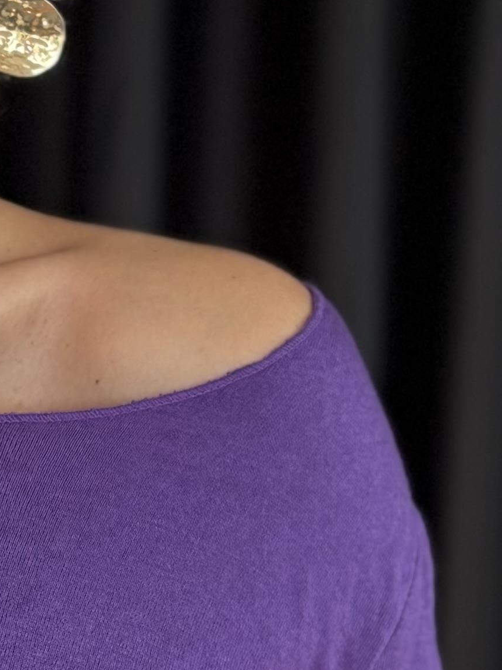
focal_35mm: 129
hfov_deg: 10.9
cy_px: 532
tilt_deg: -5.2
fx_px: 2495
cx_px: -353
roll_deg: +0.4
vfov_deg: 15.2
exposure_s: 1/60
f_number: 1.6
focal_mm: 5.96
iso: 125
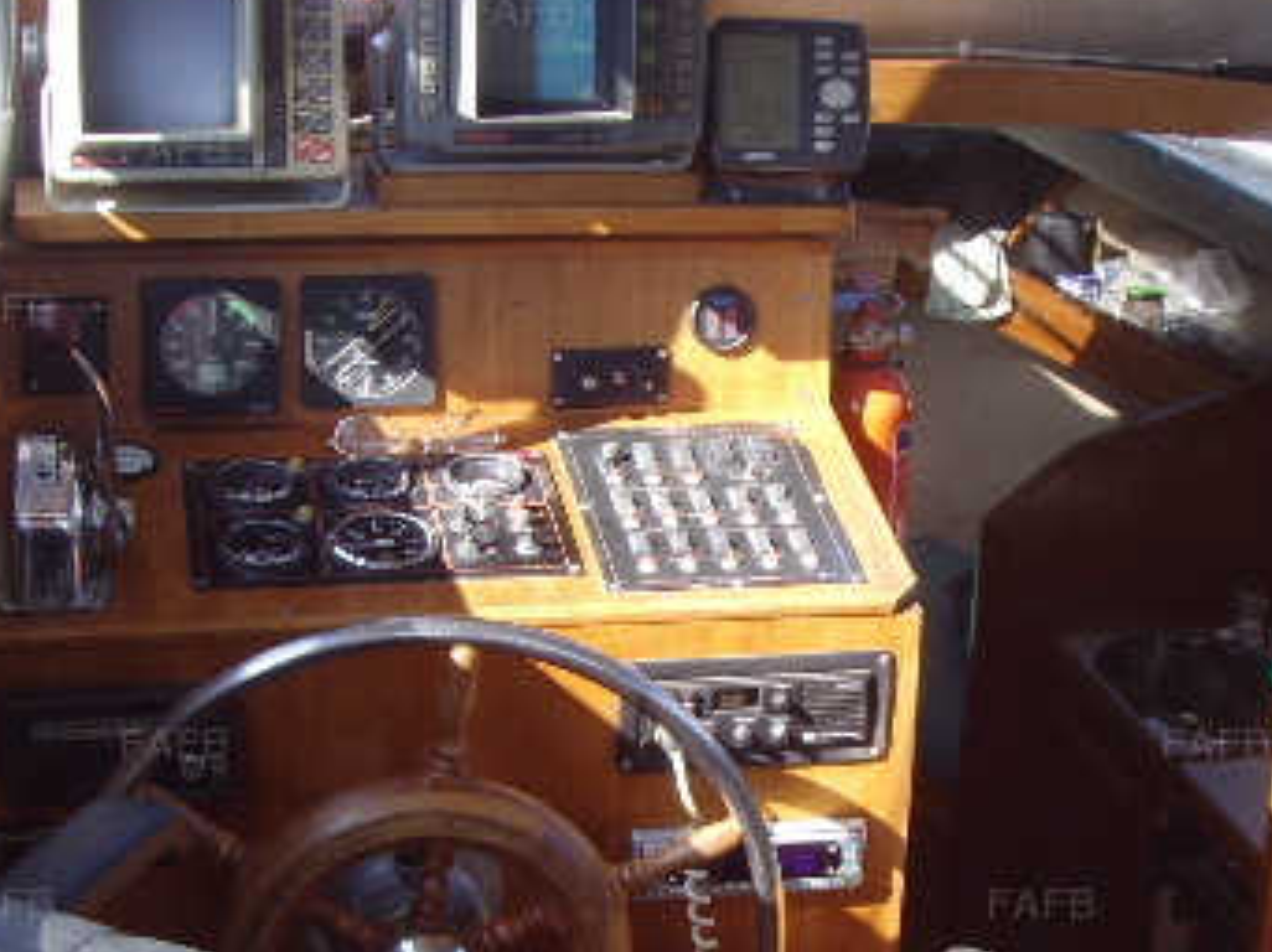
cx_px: 751
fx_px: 2681
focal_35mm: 73
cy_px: 688
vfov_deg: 20.0
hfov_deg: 26.6
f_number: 3.5
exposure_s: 1/125
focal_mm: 6.6
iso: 80
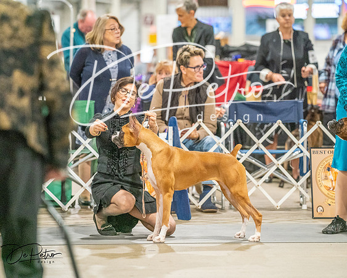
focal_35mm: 175
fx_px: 1792
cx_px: 174
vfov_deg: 8.8
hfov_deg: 11.1
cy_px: 139
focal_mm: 155
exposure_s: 1/250
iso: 6400
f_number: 3.5
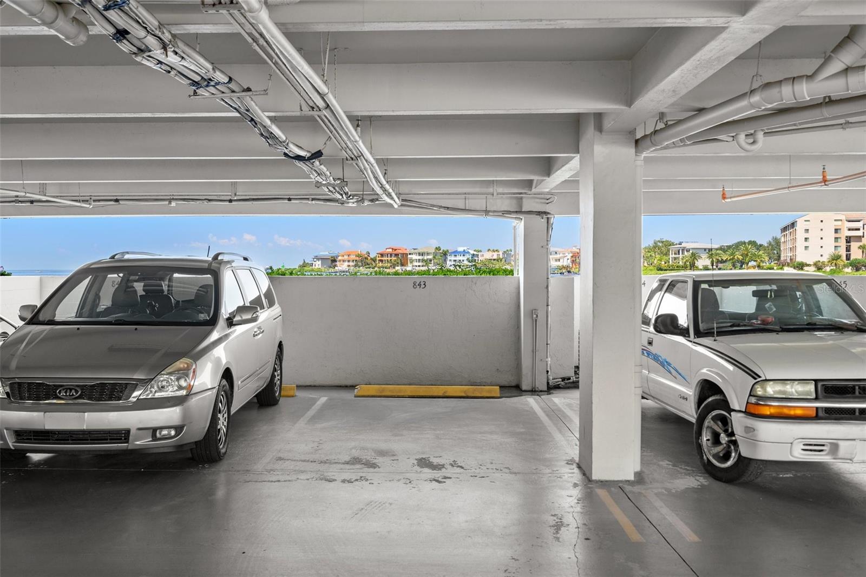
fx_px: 842
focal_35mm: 35
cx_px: 433
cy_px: 288
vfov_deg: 37.8
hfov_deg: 54.4
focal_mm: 35
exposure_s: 1/8
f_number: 8
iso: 320
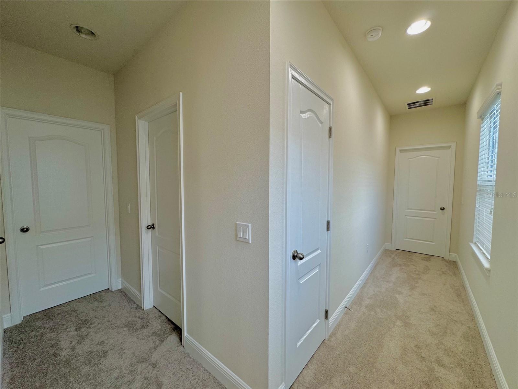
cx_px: 259
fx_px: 209
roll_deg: +0.1
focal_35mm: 14
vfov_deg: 85.7
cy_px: 194
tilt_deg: -3.8
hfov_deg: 102.1
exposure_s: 1/120
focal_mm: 2.22
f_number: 2.2
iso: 160
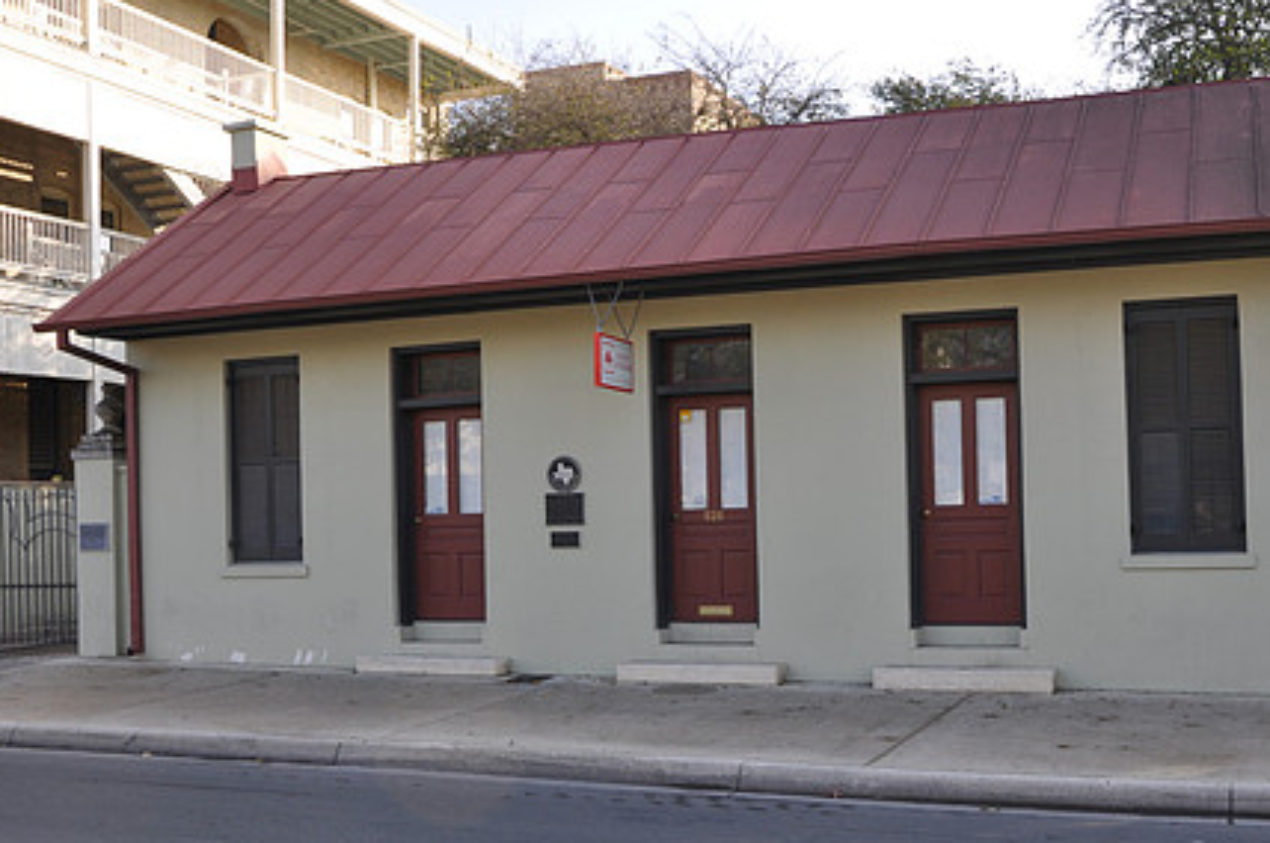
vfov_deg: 31.3
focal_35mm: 43
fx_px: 1503
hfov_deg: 45.5
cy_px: 491
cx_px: 769
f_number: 7.1
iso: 200
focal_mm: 21
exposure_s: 1/50
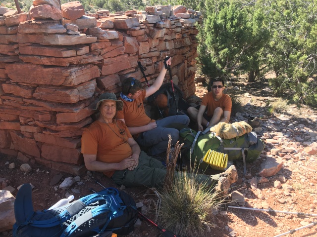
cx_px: 158
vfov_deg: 48.2
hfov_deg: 61.7
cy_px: 118
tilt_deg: -21.0
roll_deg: +0.4
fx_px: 266
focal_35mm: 29
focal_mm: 4.15
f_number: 2.2
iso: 25
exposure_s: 1/209
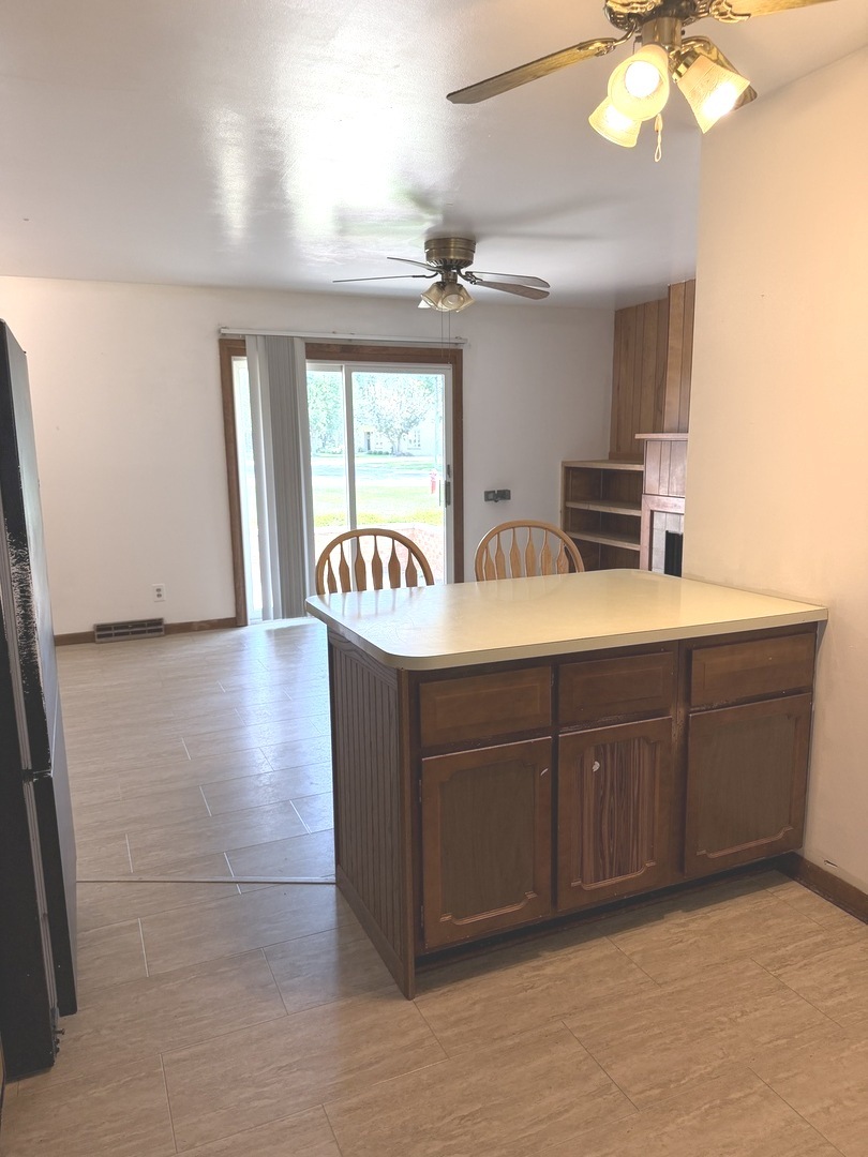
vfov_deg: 71.6
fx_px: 802
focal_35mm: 24
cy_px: 578
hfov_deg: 56.8
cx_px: 434
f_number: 1.78
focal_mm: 6.76
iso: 200
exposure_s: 1/224
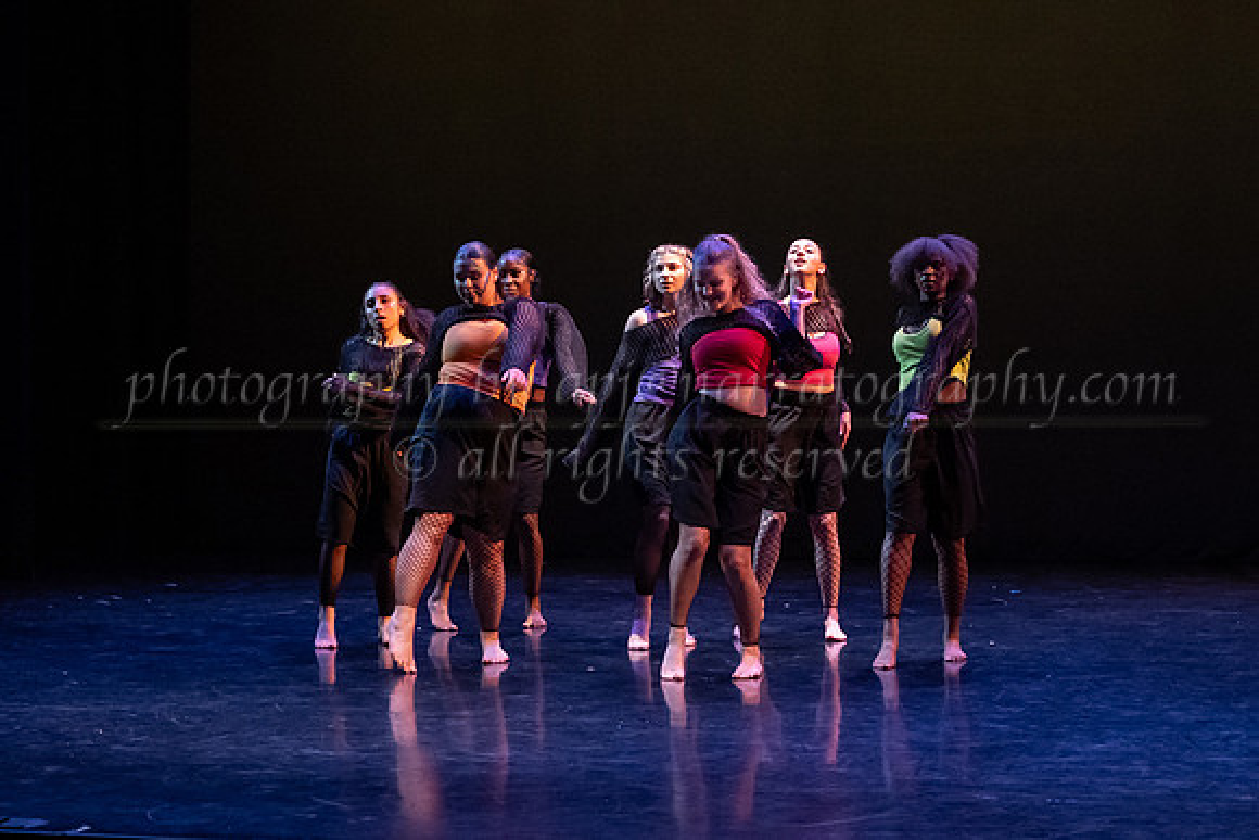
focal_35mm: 75
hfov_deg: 27.1
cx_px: 636
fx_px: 2609
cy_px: 400
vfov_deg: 18.3
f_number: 4
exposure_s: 1/400
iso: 4000
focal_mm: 50
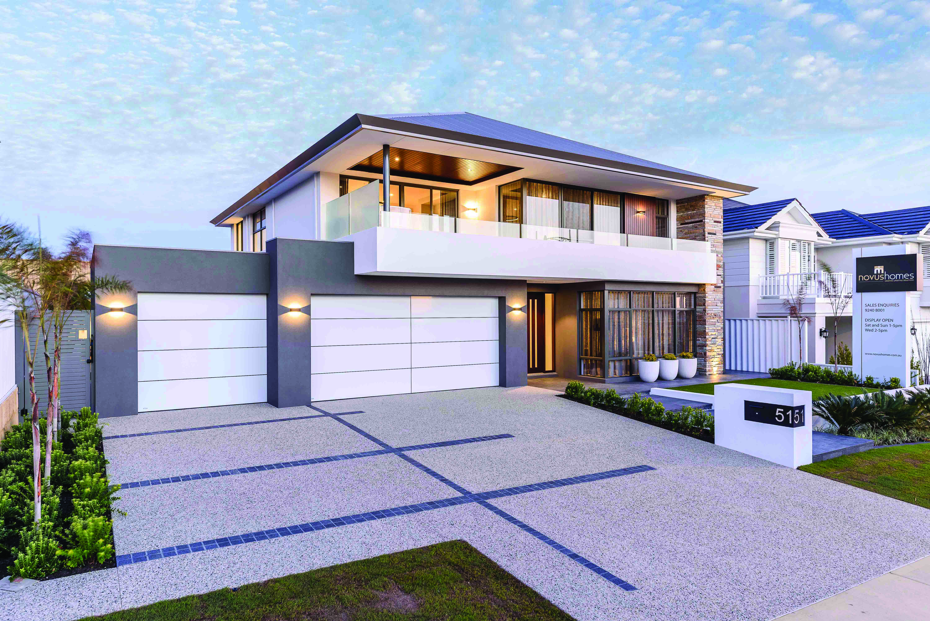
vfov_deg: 55.2
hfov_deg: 76.1
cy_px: 310
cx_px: 465
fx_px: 594
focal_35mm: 23
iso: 100
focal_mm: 23
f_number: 8
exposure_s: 1/5
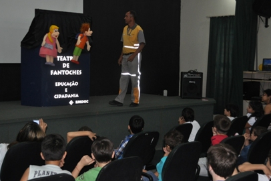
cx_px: 129
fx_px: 399
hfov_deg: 37.5
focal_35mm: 53
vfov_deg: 25.5
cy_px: 88
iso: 800
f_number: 4.8
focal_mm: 32
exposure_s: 1/60
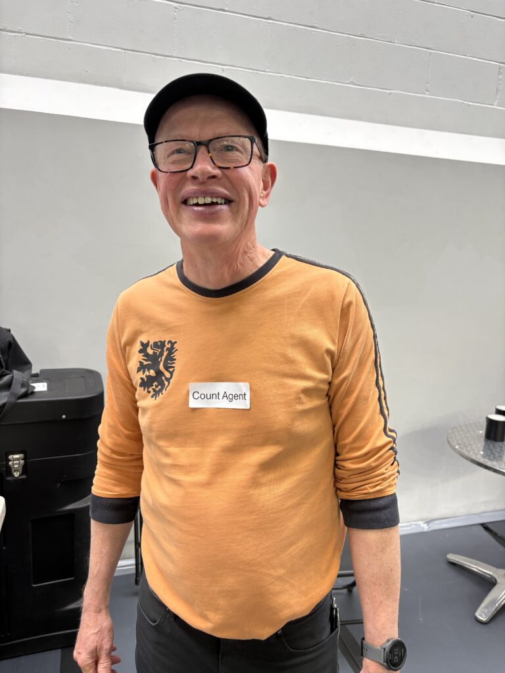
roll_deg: -2.8
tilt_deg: -9.8
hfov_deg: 53.1
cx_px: 252
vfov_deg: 67.3
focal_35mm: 26
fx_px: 506
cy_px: 336
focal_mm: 5.96
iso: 80
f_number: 1.6
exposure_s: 1/121
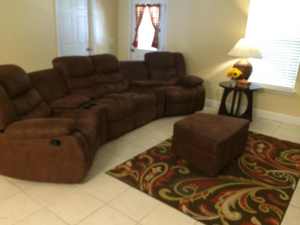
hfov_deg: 61.7
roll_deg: -1.2
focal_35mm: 29
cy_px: 112
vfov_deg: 48.2
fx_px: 251
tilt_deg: -17.1
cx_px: 150
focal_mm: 4.15
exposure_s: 1/30
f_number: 2.2
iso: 320
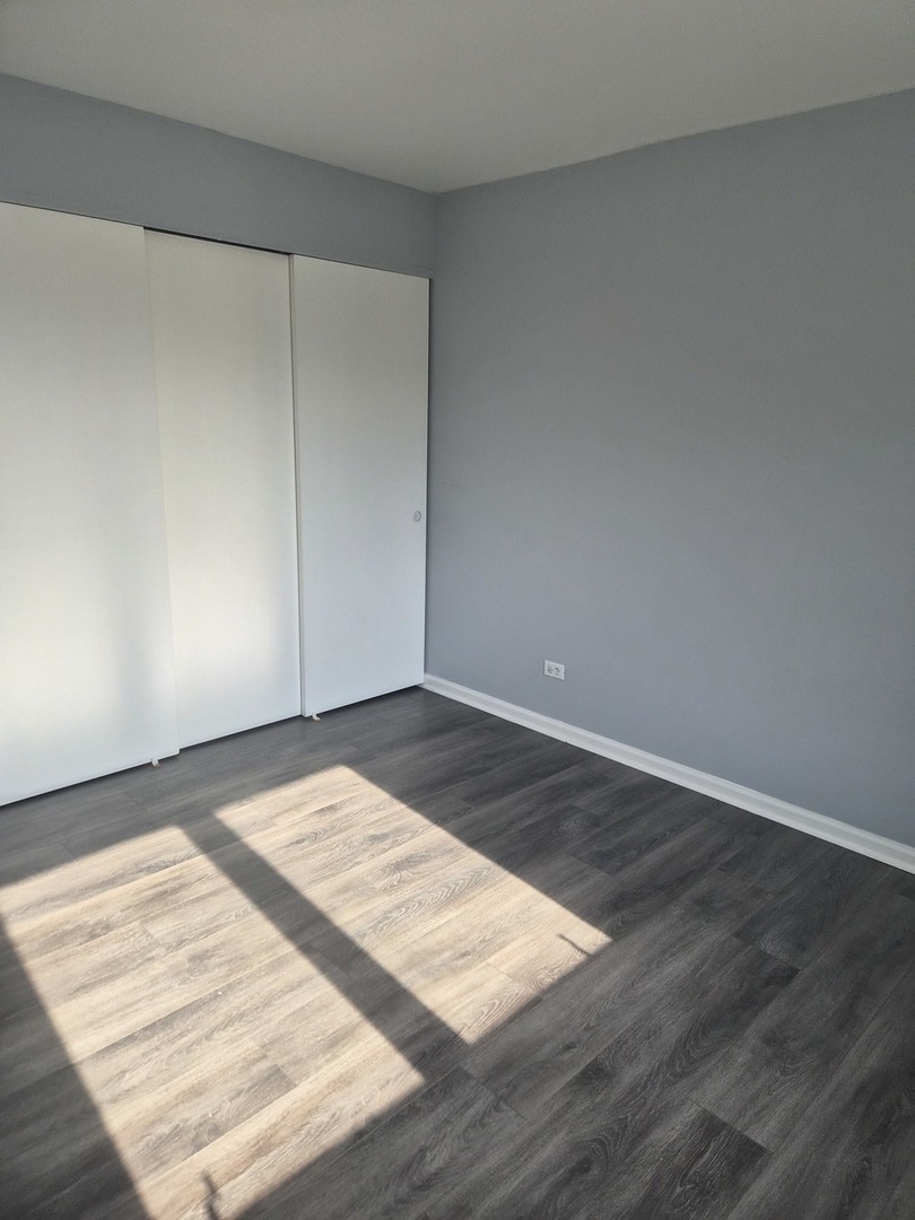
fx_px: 811
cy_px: 610
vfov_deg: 73.9
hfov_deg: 58.9
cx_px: 458
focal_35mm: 23
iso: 40
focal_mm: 5.4
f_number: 1.8
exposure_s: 1/180
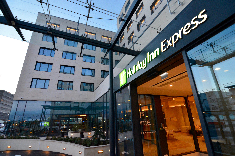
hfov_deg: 95.1
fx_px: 107
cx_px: 118
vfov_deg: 71.8
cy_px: 78
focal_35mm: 16
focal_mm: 11
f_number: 4
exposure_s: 1/60
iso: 640
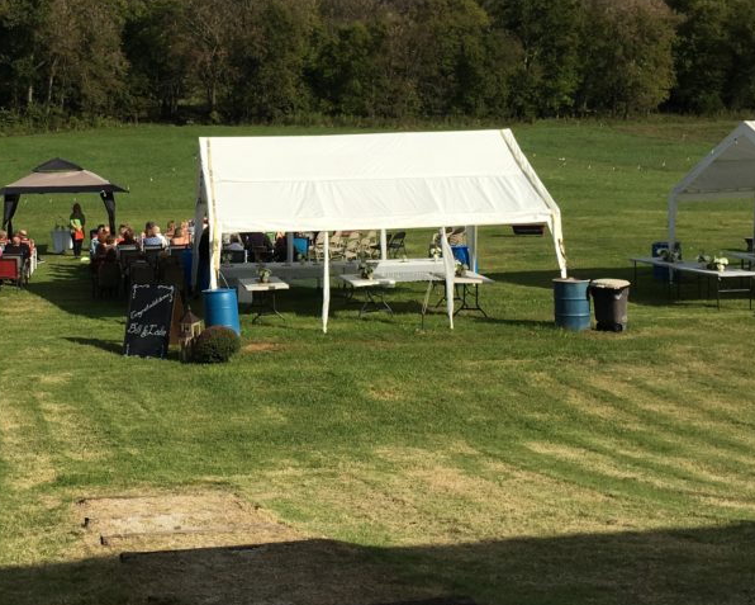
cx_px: 181
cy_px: 200
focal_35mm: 57
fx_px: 1274
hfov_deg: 32.3
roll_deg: -0.3
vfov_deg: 26.5
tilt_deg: -6.5
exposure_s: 1/2849
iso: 25
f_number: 2.2
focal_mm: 4.15
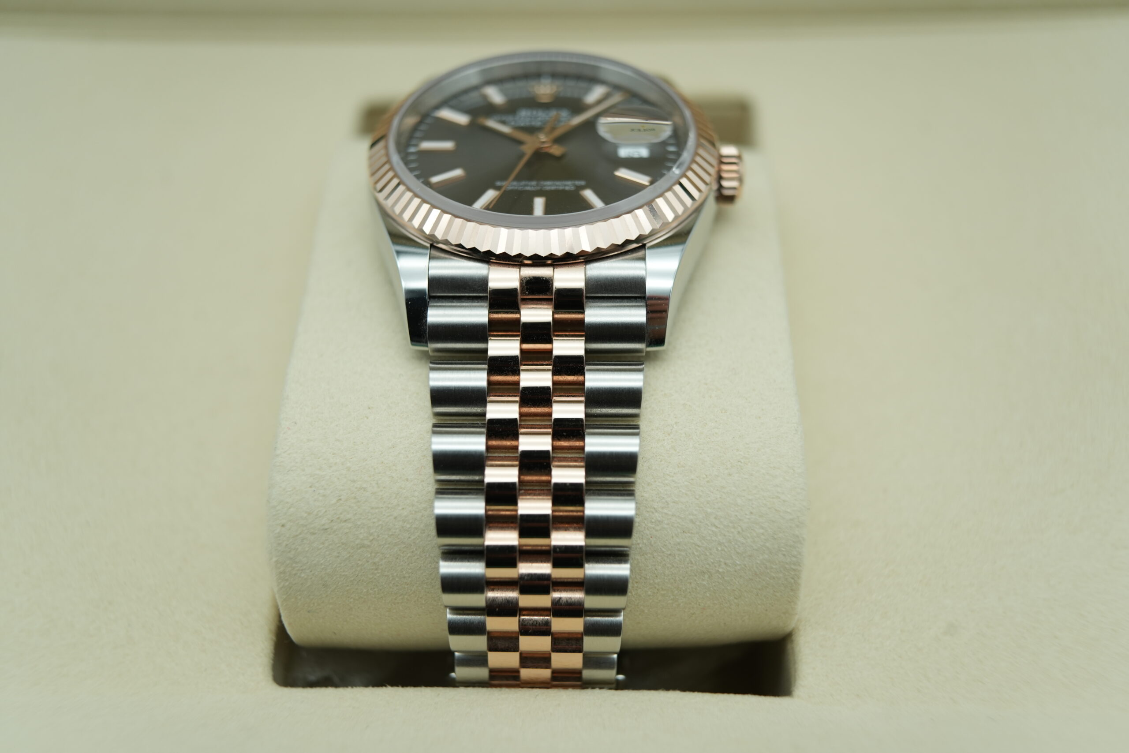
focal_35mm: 35
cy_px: 376
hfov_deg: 54.4
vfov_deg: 37.9
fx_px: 1098
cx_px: 564
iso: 400
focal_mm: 35
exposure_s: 1/250
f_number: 5
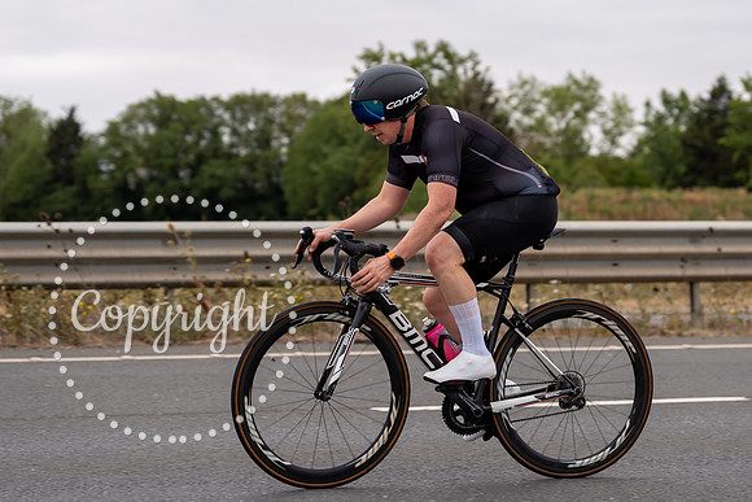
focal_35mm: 97
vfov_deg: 14.1
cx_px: 440
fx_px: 2027
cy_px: 197
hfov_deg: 21.0
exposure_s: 1/800
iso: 100
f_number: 3.2
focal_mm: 70
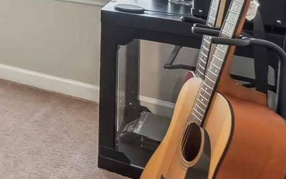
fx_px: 476
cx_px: -258
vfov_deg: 17.9
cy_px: -124
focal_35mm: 61
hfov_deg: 20.4
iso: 400
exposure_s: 1/5
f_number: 8
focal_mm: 10
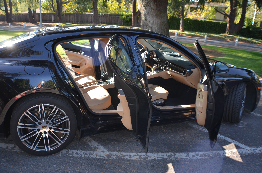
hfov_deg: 51.4
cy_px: 86
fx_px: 272
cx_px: 131
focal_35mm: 38
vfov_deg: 35.3
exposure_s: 1/200
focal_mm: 25
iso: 200
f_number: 4
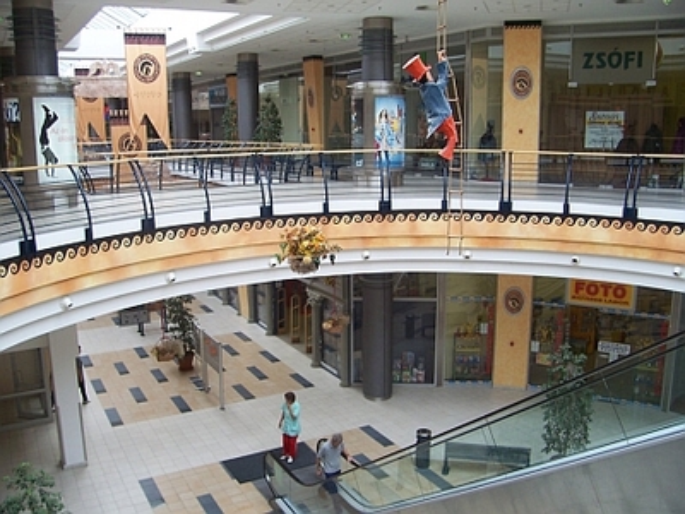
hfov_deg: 54.0
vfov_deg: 41.8
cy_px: 257
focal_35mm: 34
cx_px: 342
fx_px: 673
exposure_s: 1/60
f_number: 2.7
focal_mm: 5.6
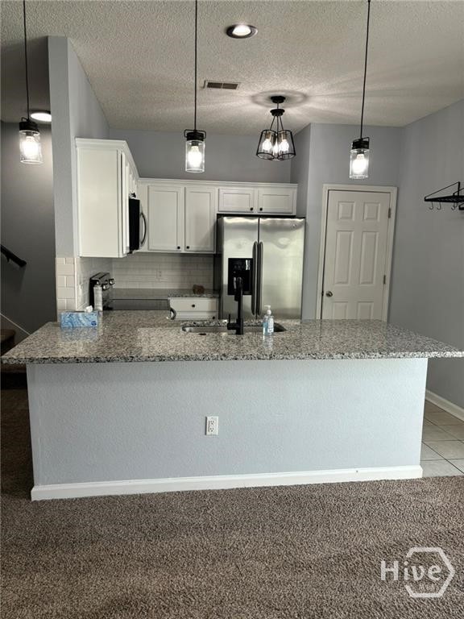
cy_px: 310
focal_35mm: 26
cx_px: 232
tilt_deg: -9.4
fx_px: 465
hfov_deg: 53.1
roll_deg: -1.4
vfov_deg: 67.3
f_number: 1.6
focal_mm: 5.96
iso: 100
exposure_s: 1/120
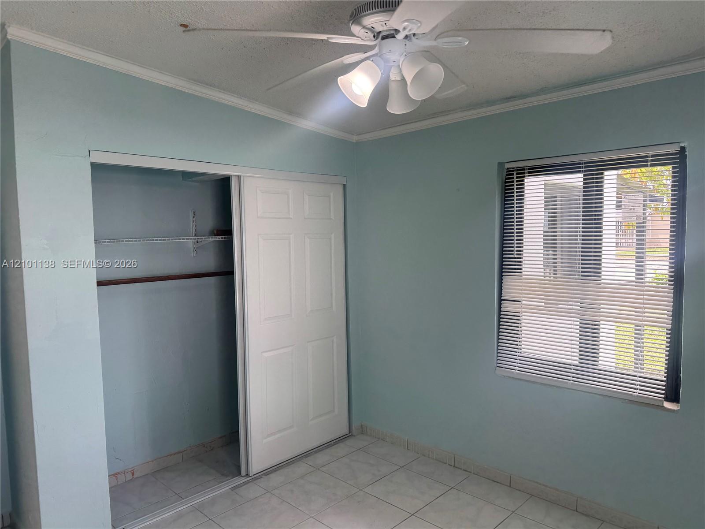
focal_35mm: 24
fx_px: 489
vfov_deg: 56.8
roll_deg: -0.7
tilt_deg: -0.2
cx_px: 352
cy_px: 264
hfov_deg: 71.6
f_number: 1.78
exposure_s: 1/170
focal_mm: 6.76
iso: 80
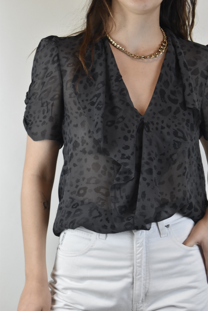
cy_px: 156
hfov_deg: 16.6
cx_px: 104
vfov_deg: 24.6
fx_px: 715
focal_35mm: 82
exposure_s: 1/80
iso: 1600
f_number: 16
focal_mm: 55
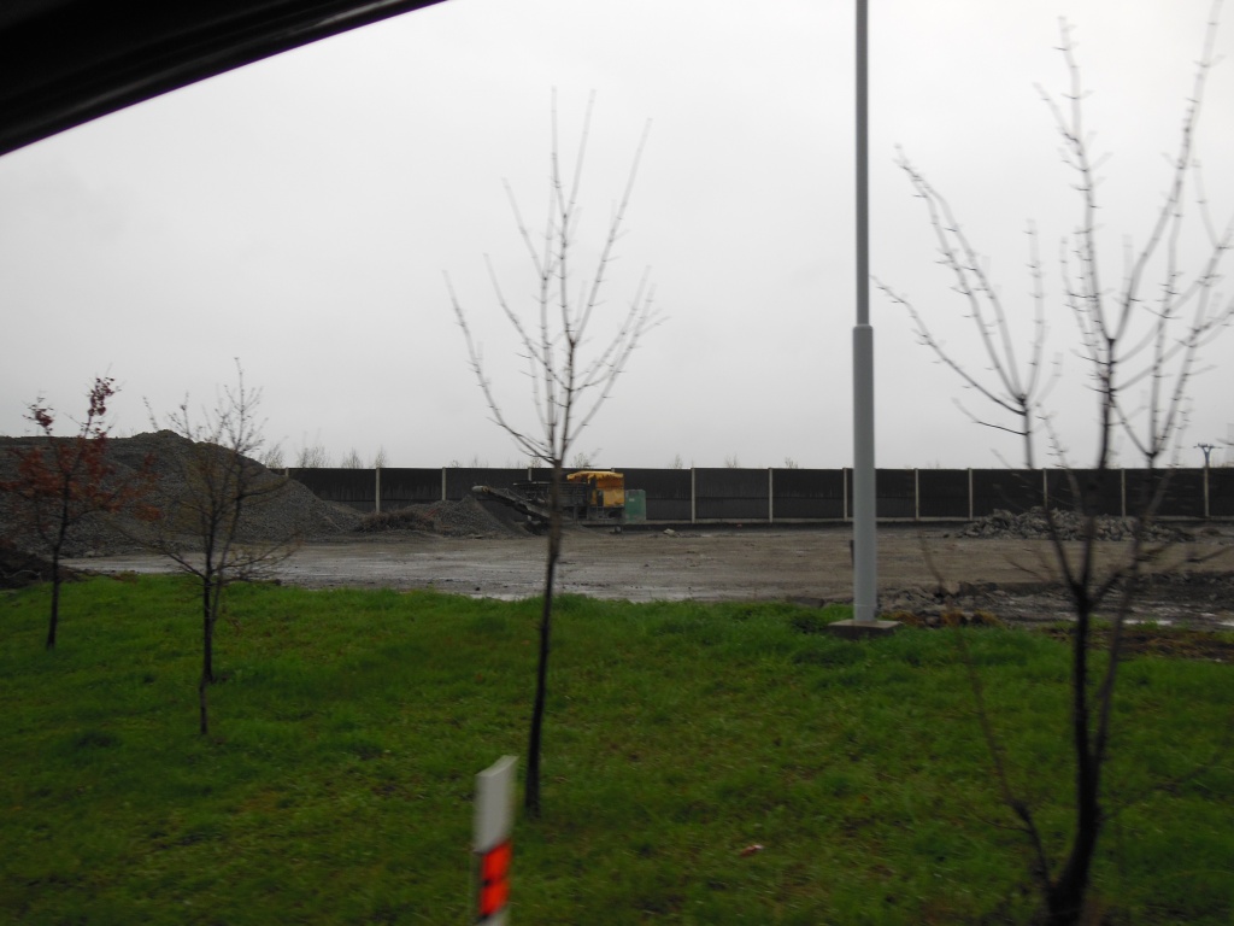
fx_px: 1034
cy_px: 463
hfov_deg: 61.7
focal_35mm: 29
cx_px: 617
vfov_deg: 48.2
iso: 125
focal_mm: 5.2
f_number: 3.7
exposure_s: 1/160
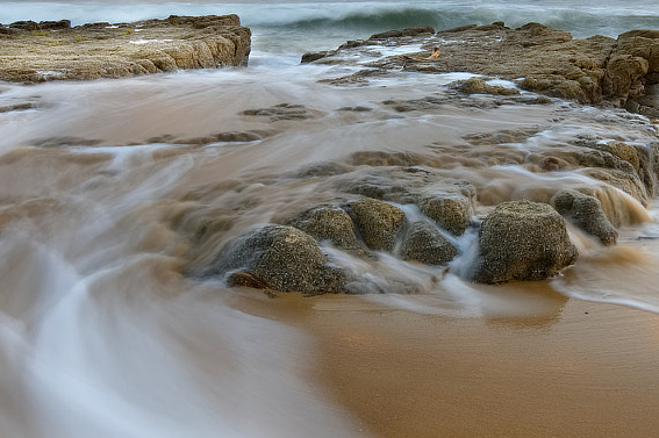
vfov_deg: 28.0
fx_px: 878
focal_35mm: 48
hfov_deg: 39.9
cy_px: 189
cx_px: 500
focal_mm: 17
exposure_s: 1
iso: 31
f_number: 22
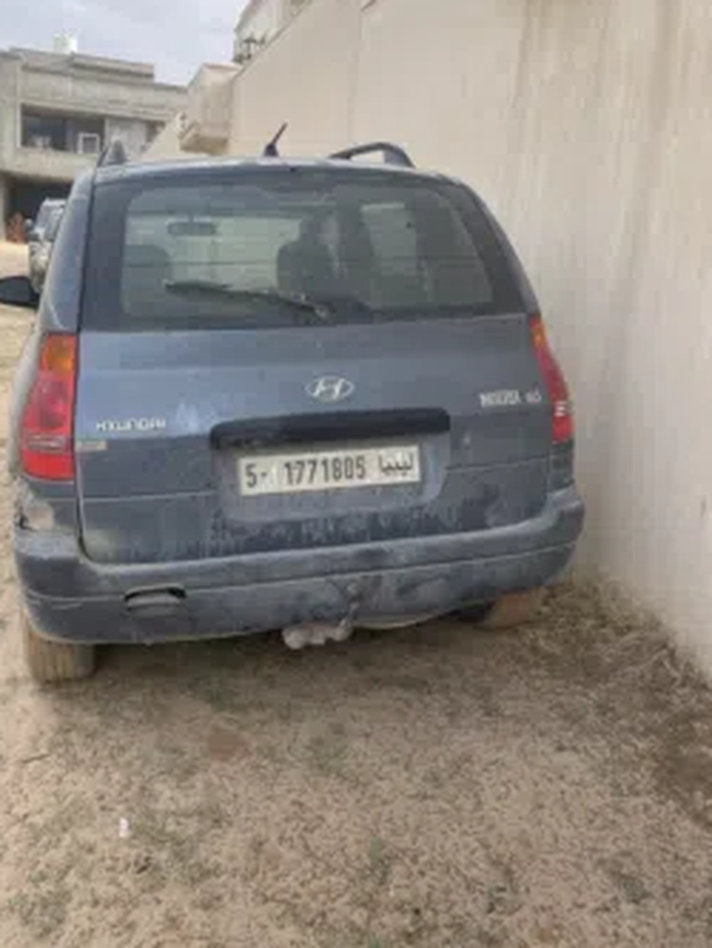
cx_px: 296
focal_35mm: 30
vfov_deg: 59.8
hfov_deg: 46.6
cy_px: 427
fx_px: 822
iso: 32
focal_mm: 5.1
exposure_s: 1/587
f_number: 1.6
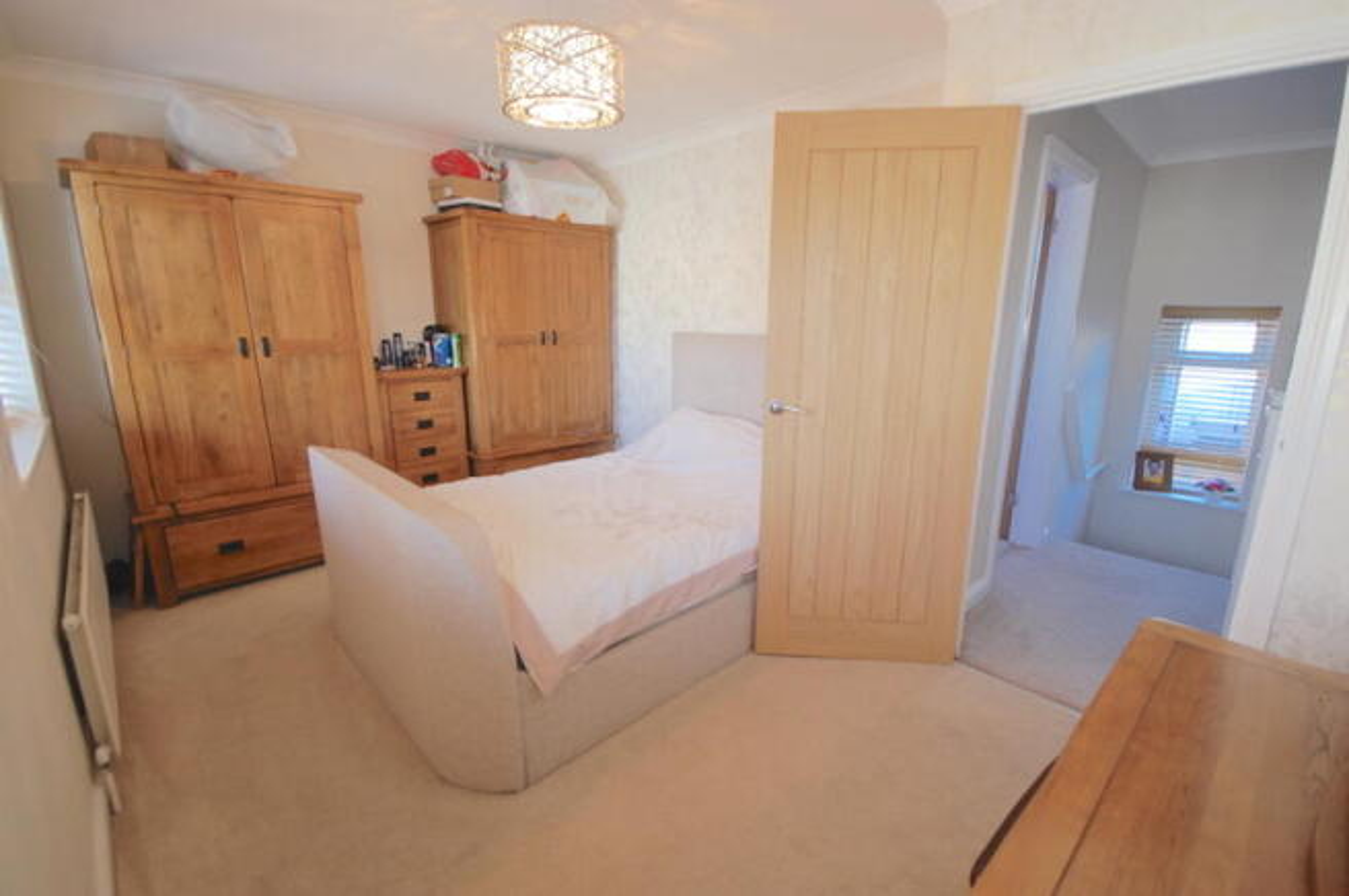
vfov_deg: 77.2
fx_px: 562
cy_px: 448
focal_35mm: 15
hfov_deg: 100.4
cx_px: 674
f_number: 4
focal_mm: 10
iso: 400
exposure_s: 1/30
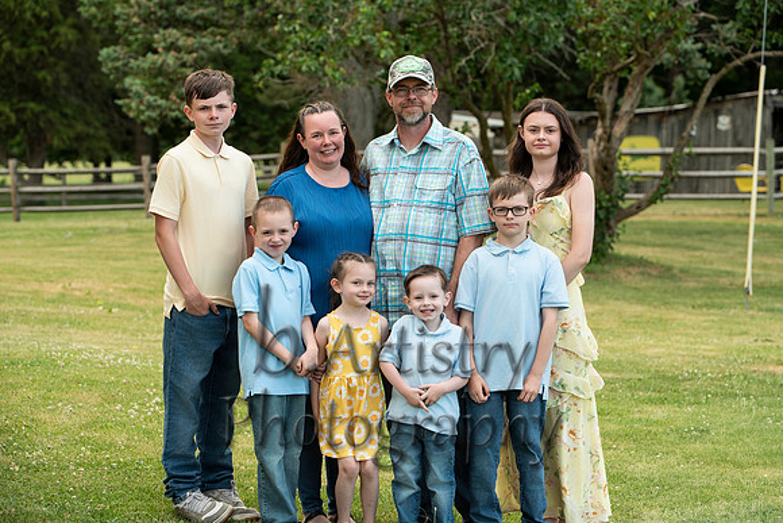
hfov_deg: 17.6
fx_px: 2523
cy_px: 262
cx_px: 392
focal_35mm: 116
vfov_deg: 11.8
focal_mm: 116
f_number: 5.6
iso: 200
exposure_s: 1/125
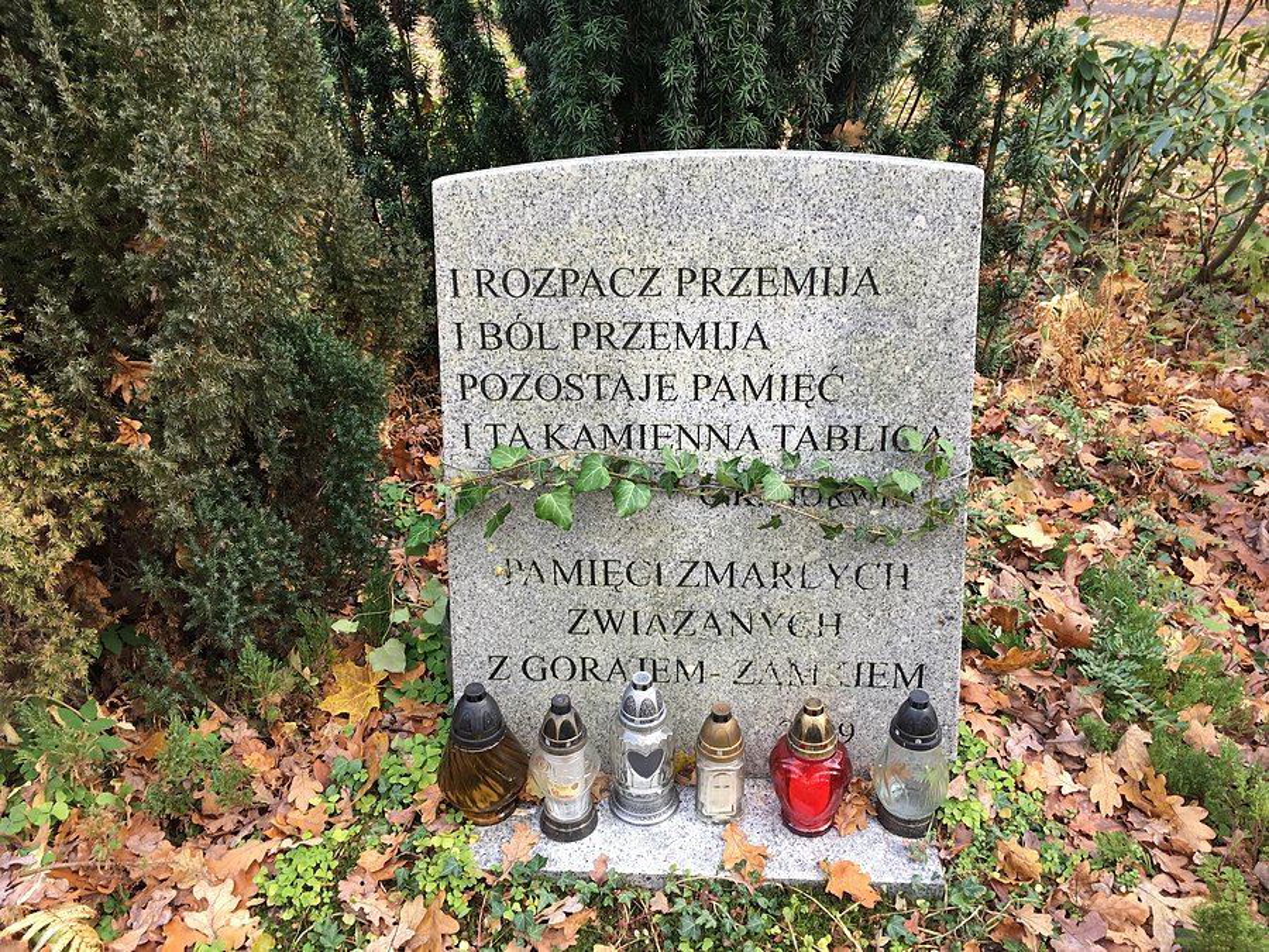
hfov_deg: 61.7
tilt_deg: -29.6
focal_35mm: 29
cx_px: 634
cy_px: 476
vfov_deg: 48.2
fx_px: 1063
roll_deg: +1.4
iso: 25
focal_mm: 4.15
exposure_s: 1/50
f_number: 2.2
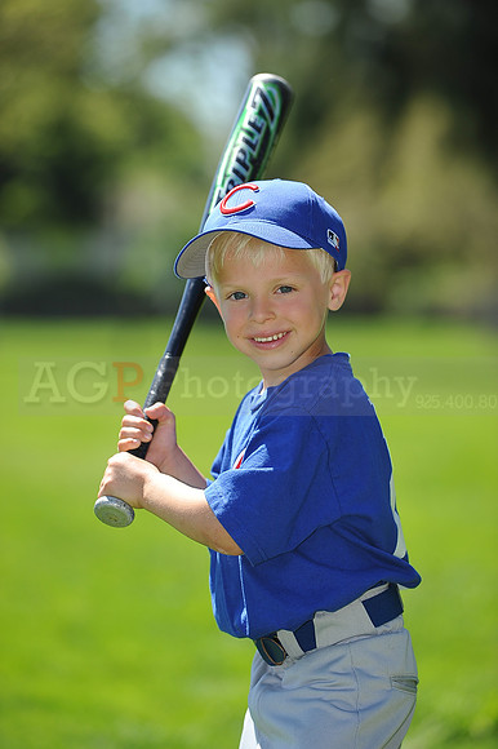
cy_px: 374
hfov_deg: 6.9
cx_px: 249
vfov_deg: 10.3
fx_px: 4155
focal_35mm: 200
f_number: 4.5
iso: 200
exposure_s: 1/800
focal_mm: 200
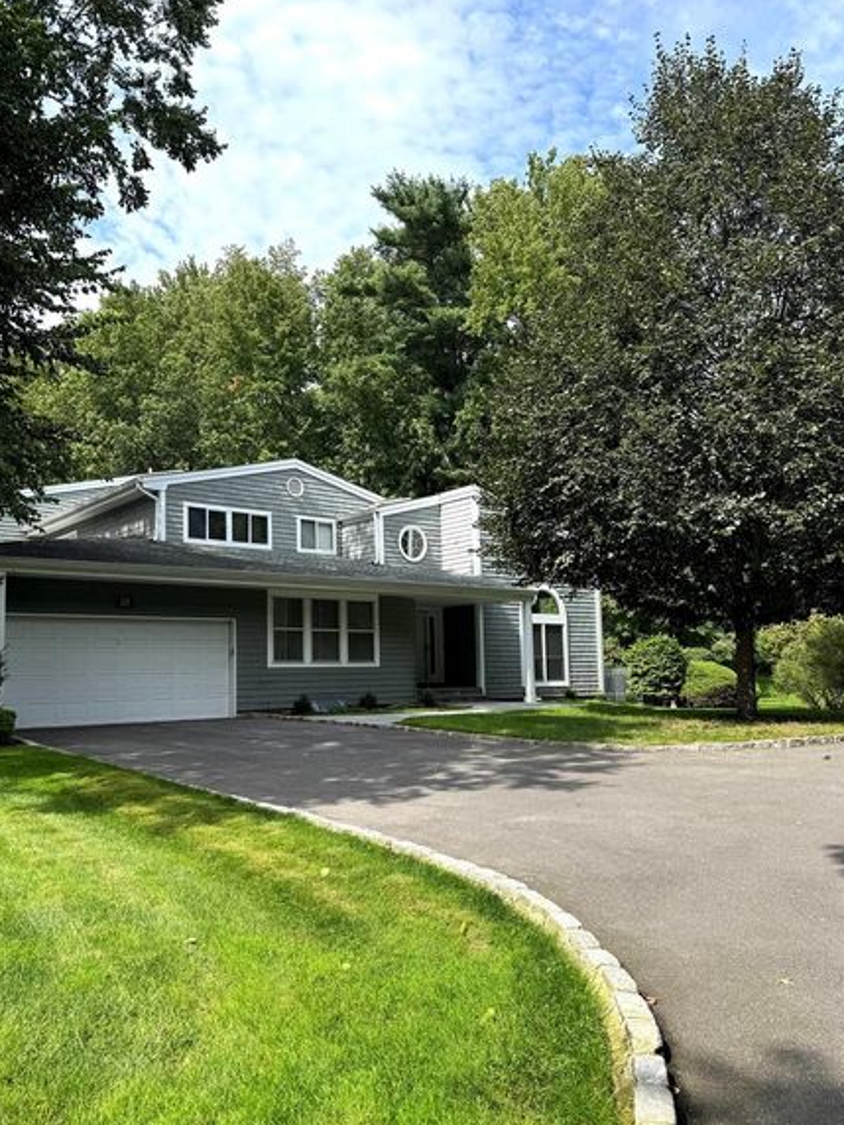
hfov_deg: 49.7
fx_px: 910
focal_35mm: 28
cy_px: 601
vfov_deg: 63.4
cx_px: 386
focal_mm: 6.76
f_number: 1.78
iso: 80
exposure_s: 1/2604
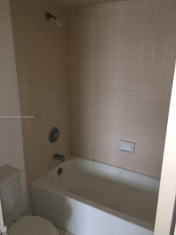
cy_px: 118
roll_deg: -0.4
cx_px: 88
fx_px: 197
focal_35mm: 29
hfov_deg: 48.2
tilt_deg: -15.9
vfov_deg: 61.7
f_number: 2.2
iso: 64
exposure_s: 1/30
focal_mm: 4.15
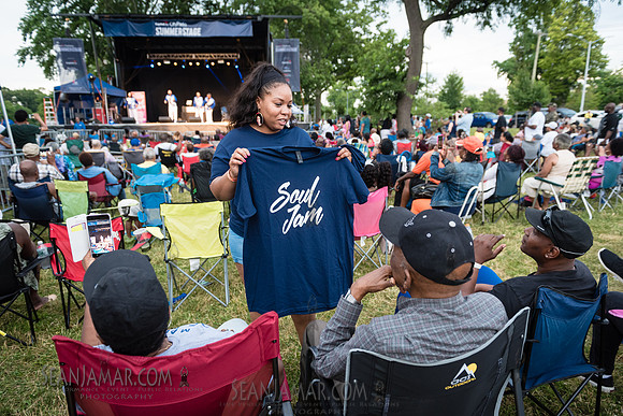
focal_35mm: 24
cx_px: 312
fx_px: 415
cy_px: 208
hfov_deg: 73.7
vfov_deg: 53.2
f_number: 3.5
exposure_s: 1/125
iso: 1250
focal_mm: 24
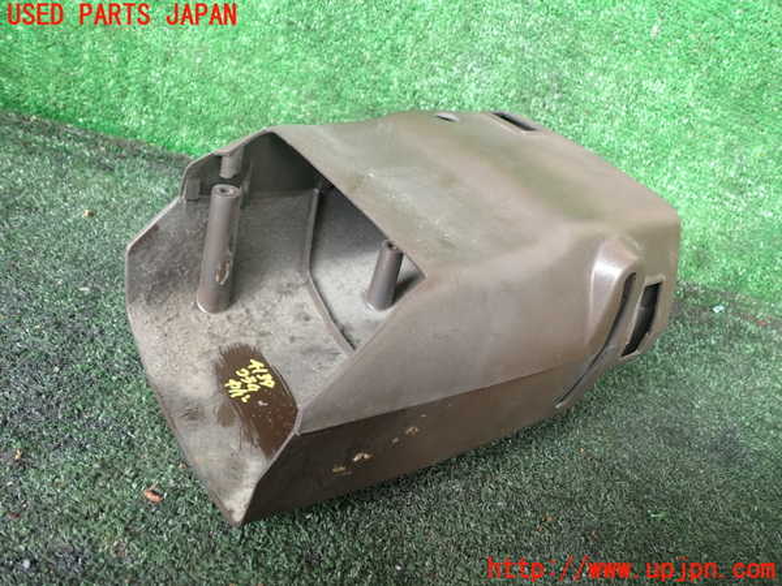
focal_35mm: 30
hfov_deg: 60.0
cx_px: 391
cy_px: 293
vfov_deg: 46.8
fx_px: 678
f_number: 2.3
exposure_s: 1/30
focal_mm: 5.4
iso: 200
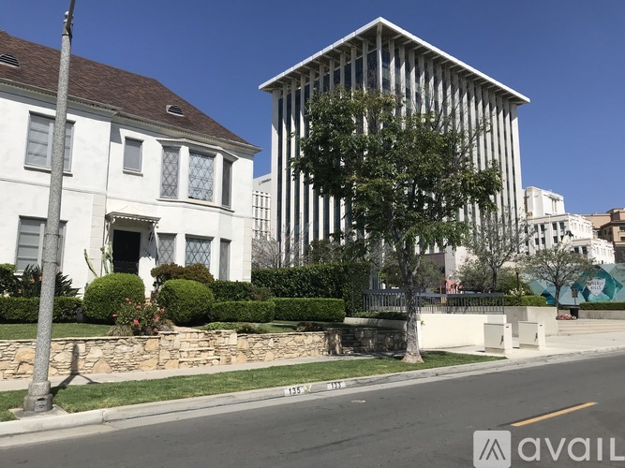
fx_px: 505
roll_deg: -0.8
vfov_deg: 49.7
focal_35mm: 28
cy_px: 234
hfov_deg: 63.5
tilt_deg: +10.7
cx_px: 312
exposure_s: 1/4000
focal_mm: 3.99
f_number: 1.8
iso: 20
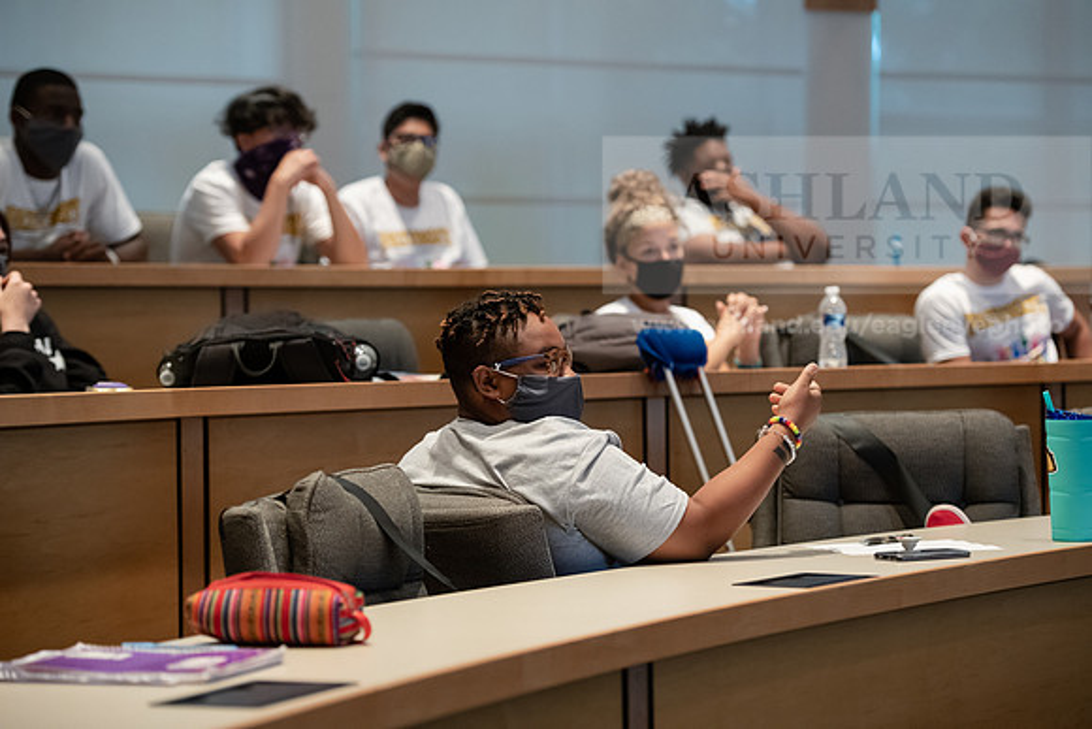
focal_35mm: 102
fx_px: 3095
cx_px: 546
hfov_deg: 20.0
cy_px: 364
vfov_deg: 13.4
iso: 4000
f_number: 3.5
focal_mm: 102
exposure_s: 1/160
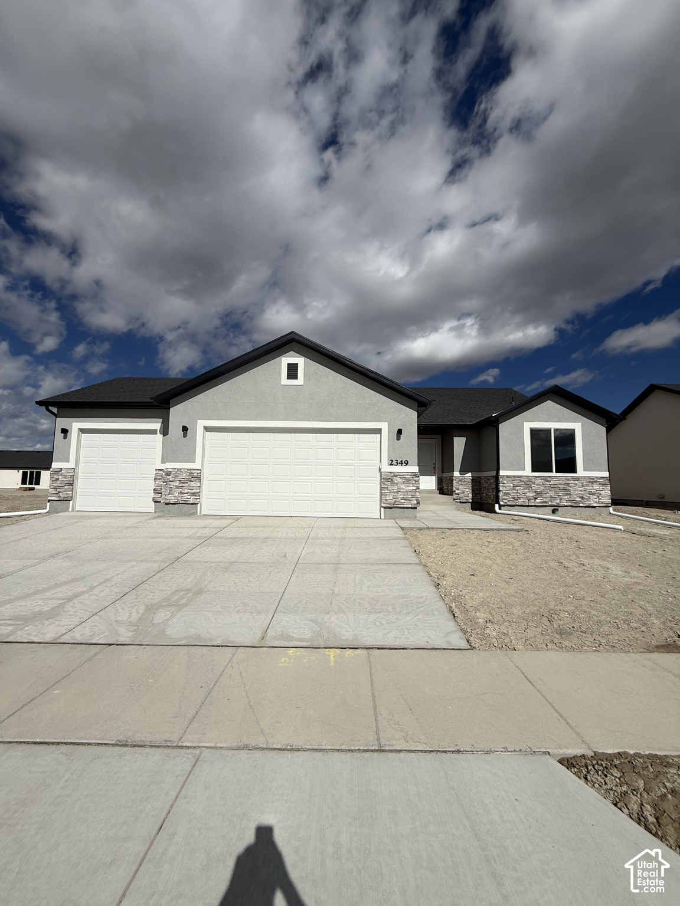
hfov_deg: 85.7
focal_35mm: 14
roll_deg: -0.6
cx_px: 340
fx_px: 367
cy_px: 453
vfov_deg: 102.1
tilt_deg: +7.1
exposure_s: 1/7634
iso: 40
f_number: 2.2
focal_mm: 2.22
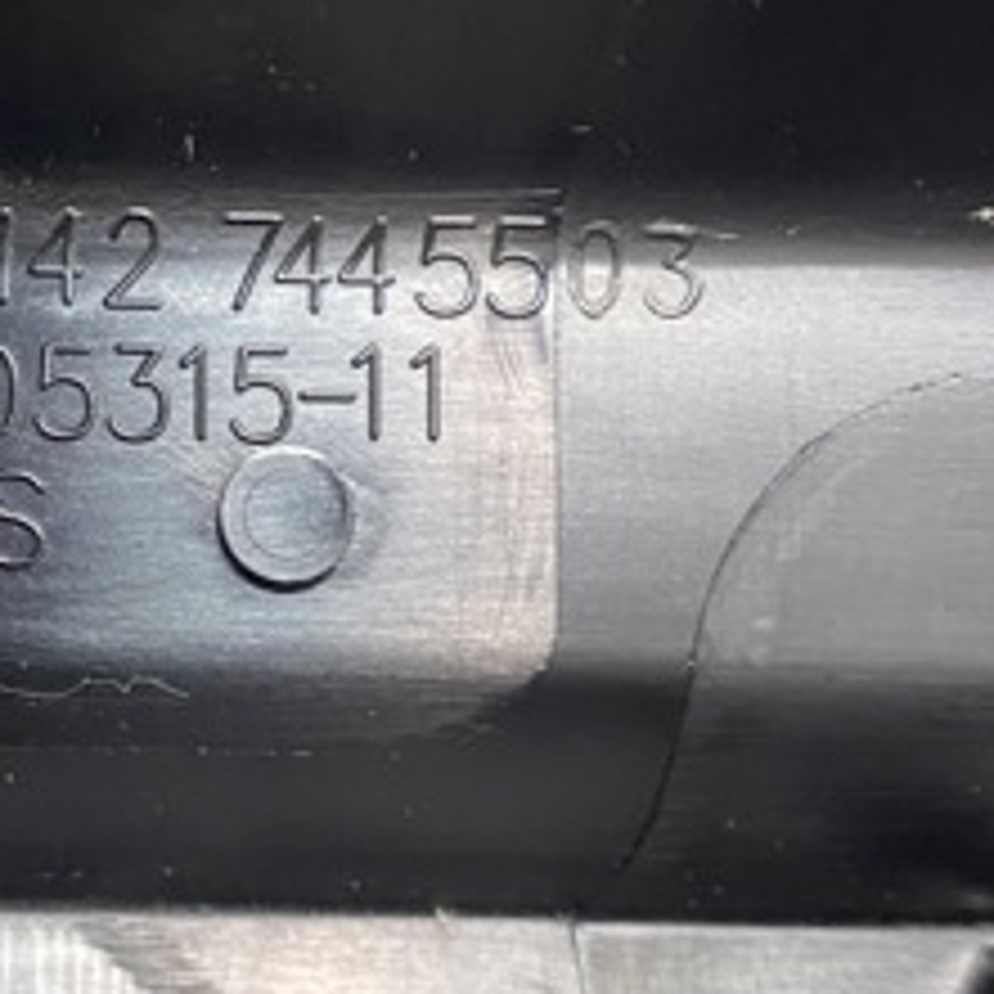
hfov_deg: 34.3
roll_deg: +10.2
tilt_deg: -34.2
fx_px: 1559
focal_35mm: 48
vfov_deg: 35.3
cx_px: 205
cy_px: 432
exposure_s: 1/25
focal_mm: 4.25
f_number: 1.8
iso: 500
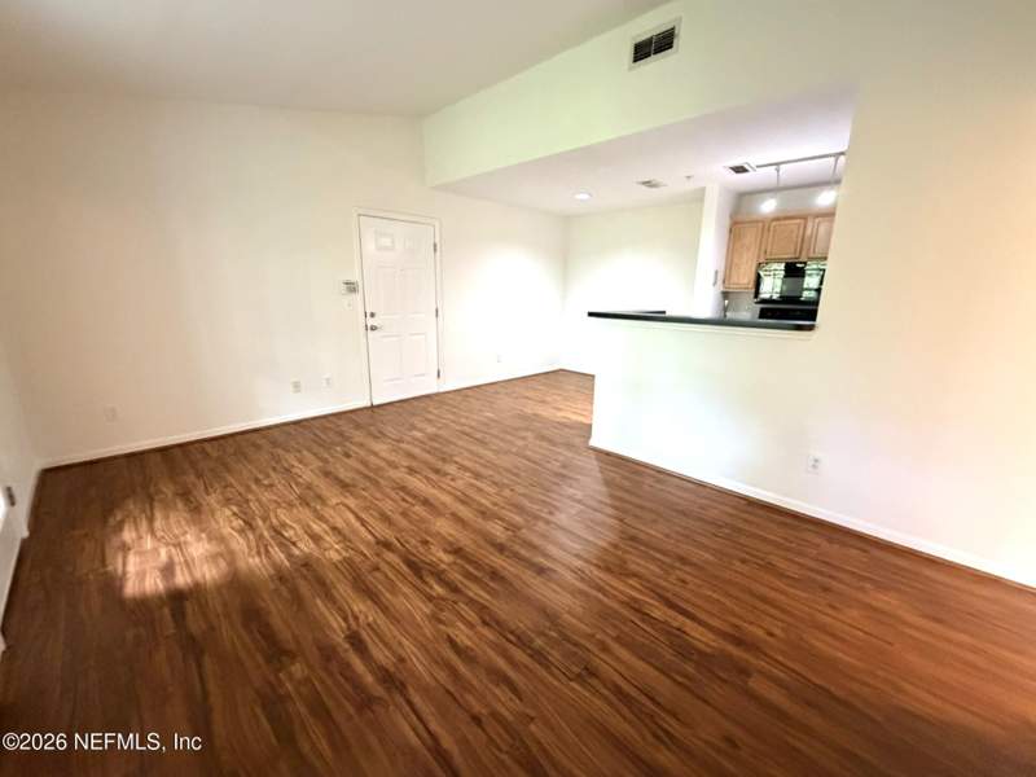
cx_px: 518
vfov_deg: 85.7
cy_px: 388
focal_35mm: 14
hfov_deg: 102.1
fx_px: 419
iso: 800
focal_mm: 2.22
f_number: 2.2
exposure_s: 1/60
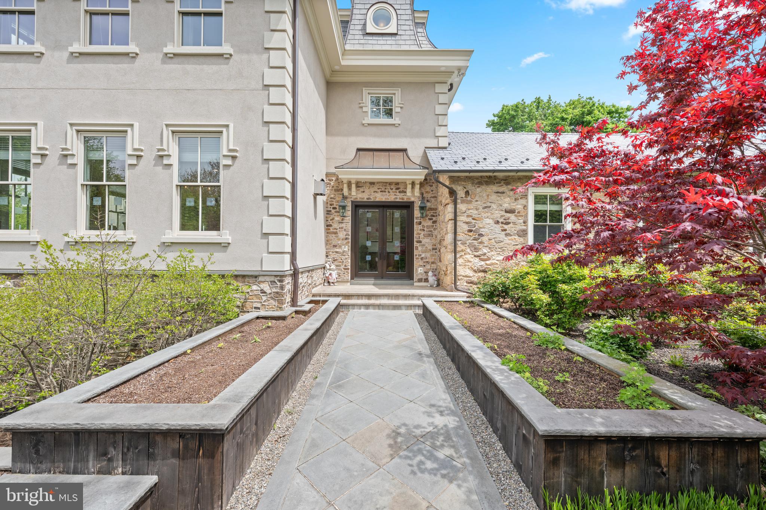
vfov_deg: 81.2
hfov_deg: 104.3
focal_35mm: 14
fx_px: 298
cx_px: 383
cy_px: 255
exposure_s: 1/160
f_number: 6.3
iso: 200
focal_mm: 14
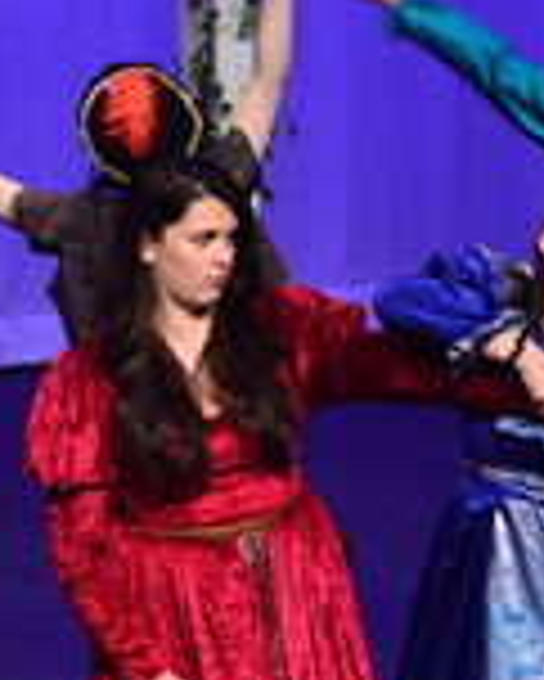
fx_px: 6434
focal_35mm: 320
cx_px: -103
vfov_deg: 6.0
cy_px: 459
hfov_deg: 4.8
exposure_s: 1/125
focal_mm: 86
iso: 3200
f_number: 4.5
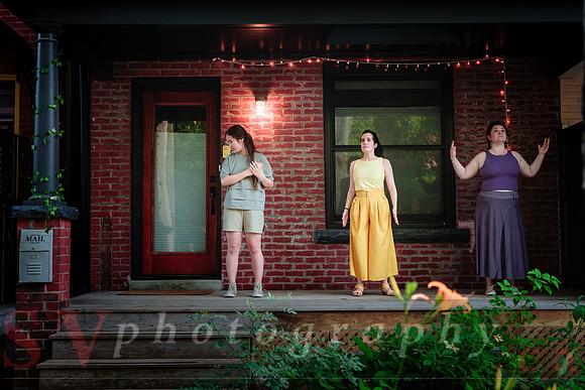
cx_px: 292
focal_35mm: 45
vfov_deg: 30.1
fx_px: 725
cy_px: 195
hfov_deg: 43.9
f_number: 1.8
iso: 500
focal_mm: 29.2
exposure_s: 1/160
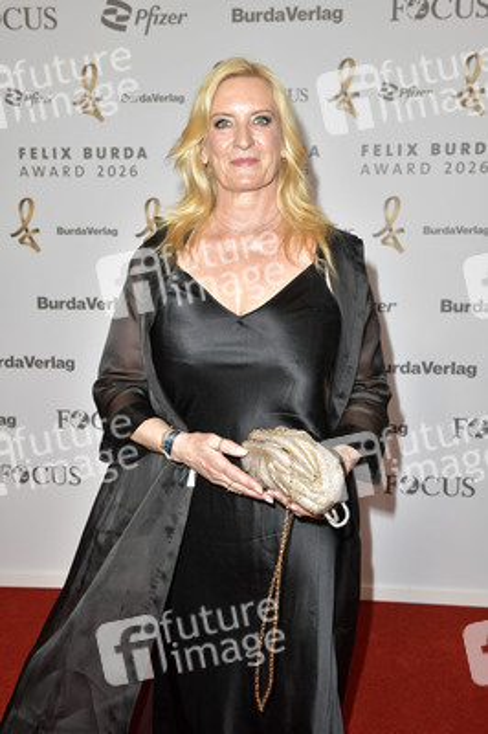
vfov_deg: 46.4
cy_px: 367
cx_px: 244
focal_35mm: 42
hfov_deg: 31.8
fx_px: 855
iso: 640
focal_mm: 42
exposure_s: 1/200
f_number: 6.3
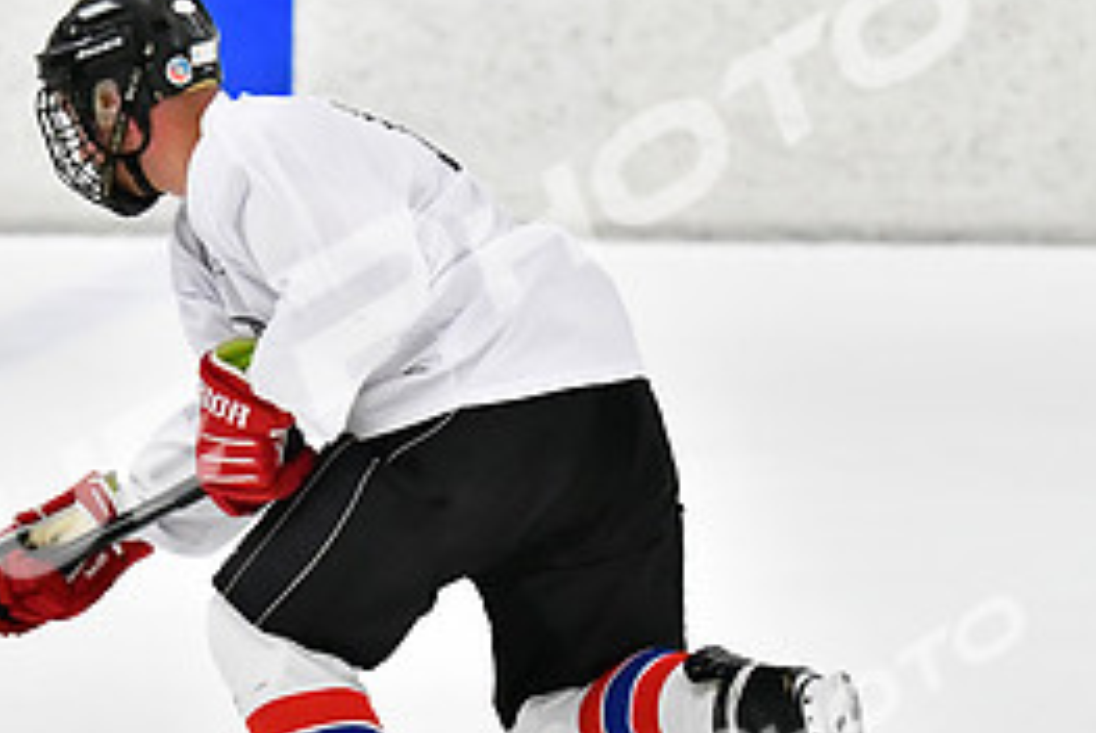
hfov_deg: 7.2
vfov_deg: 4.9
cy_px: 477
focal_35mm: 284
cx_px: 54
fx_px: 8656
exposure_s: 1/2000
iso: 6400
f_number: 2.8
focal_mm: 86
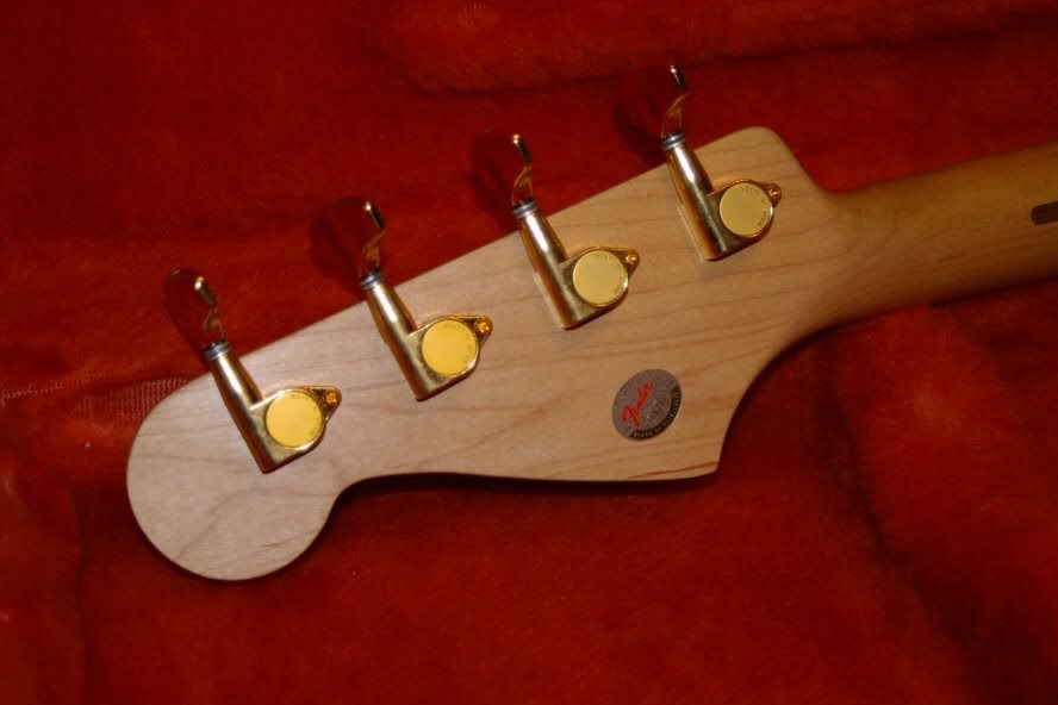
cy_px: 356
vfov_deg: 20.8
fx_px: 1925
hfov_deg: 30.7
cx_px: 536
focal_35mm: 66
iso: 200
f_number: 4
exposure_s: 1/60
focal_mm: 43
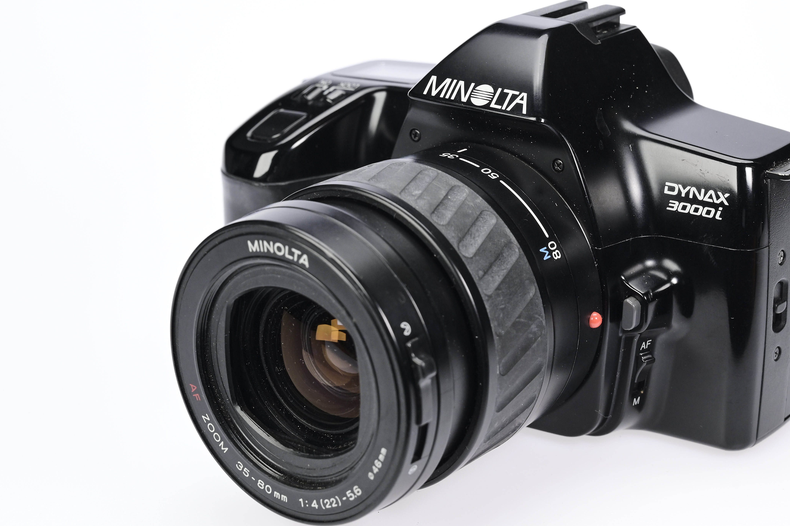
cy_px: 245
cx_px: 502
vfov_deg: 17.5
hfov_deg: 25.9
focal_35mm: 78
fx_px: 1710
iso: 800
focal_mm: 55
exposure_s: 1/80
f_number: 10
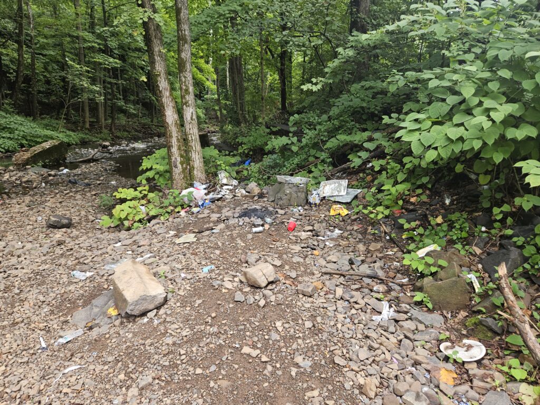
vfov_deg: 58.9
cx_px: 270
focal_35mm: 23
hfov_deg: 73.9
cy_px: 202
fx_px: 359
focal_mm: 5.4
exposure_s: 1/180
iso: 40
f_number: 1.8
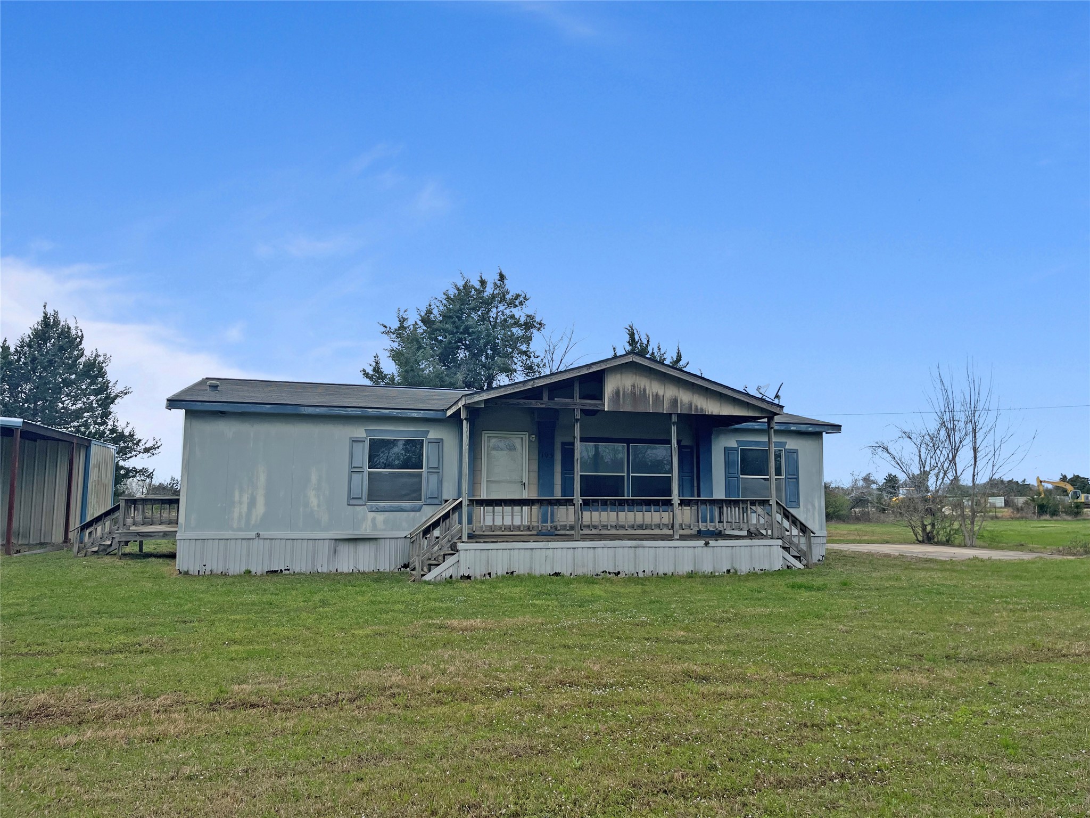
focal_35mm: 26
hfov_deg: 67.3
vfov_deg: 53.1
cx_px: 545
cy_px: 409
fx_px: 819
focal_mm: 5.1
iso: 50
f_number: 1.6
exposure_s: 1/7353
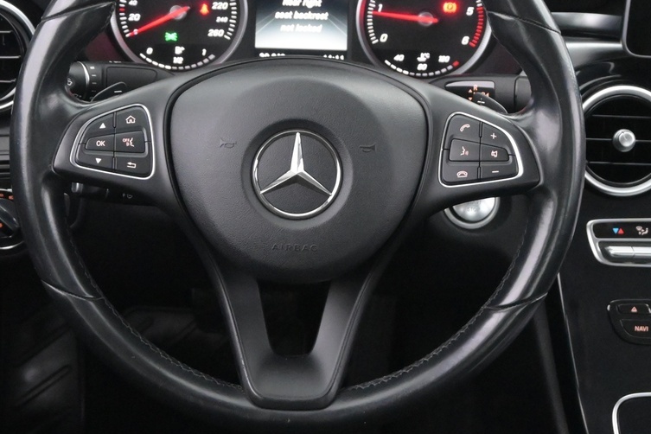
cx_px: 299
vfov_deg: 18.8
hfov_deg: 27.8
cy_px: 246
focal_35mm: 73
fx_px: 1313
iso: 5600
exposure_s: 1/40
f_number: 4
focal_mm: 22.5
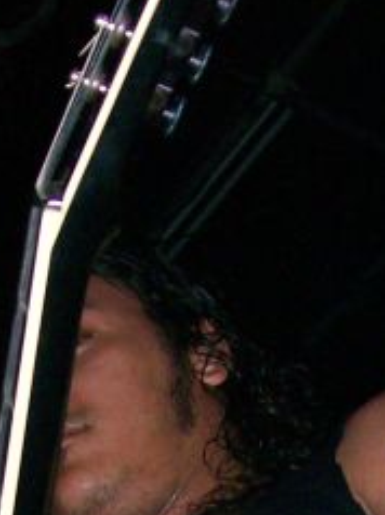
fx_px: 1798
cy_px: 679
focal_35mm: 121
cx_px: 197
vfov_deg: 15.5
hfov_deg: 12.2
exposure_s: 1/64
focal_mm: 6
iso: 140
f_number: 2.7
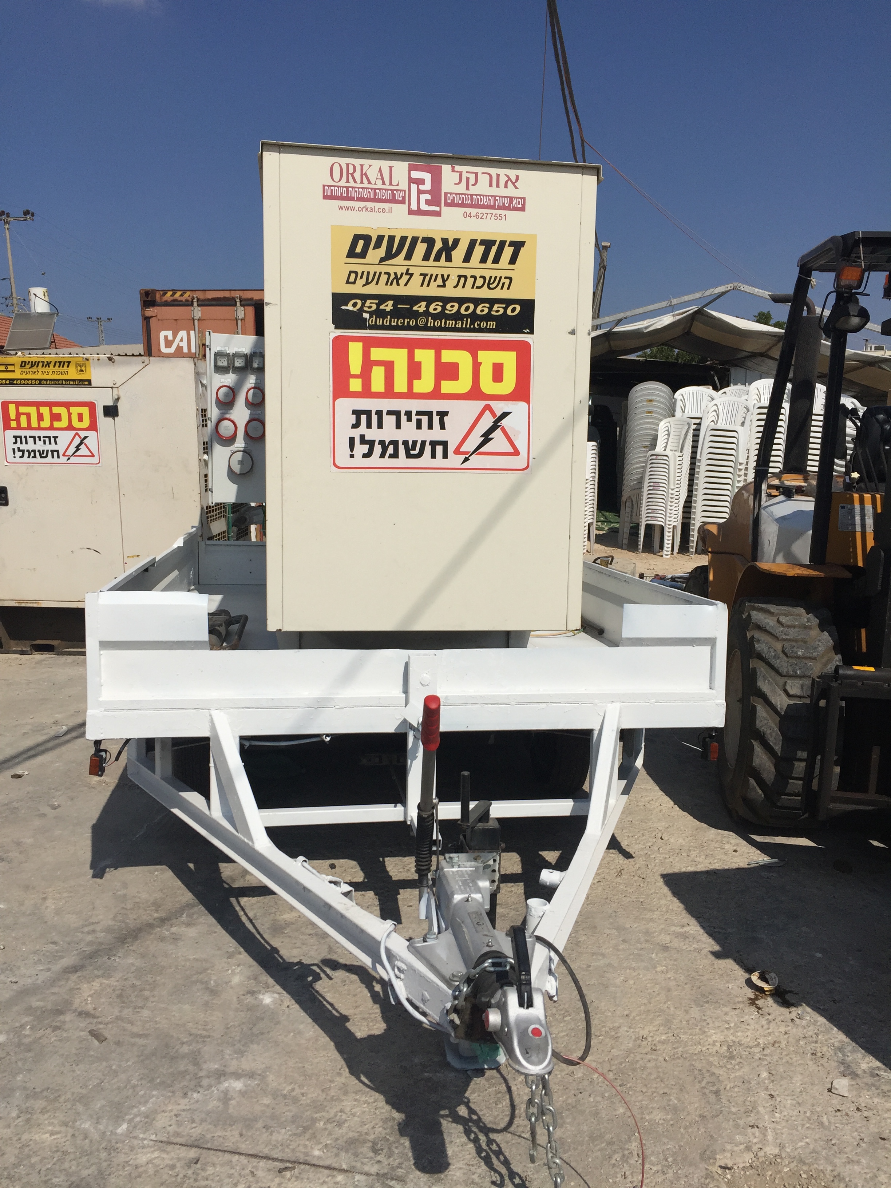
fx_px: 995
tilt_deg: -8.9
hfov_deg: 48.2
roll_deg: +0.9
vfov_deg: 61.7
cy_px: 594
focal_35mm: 29
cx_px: 446
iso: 32
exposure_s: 1/7937
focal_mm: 4.15
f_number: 2.2
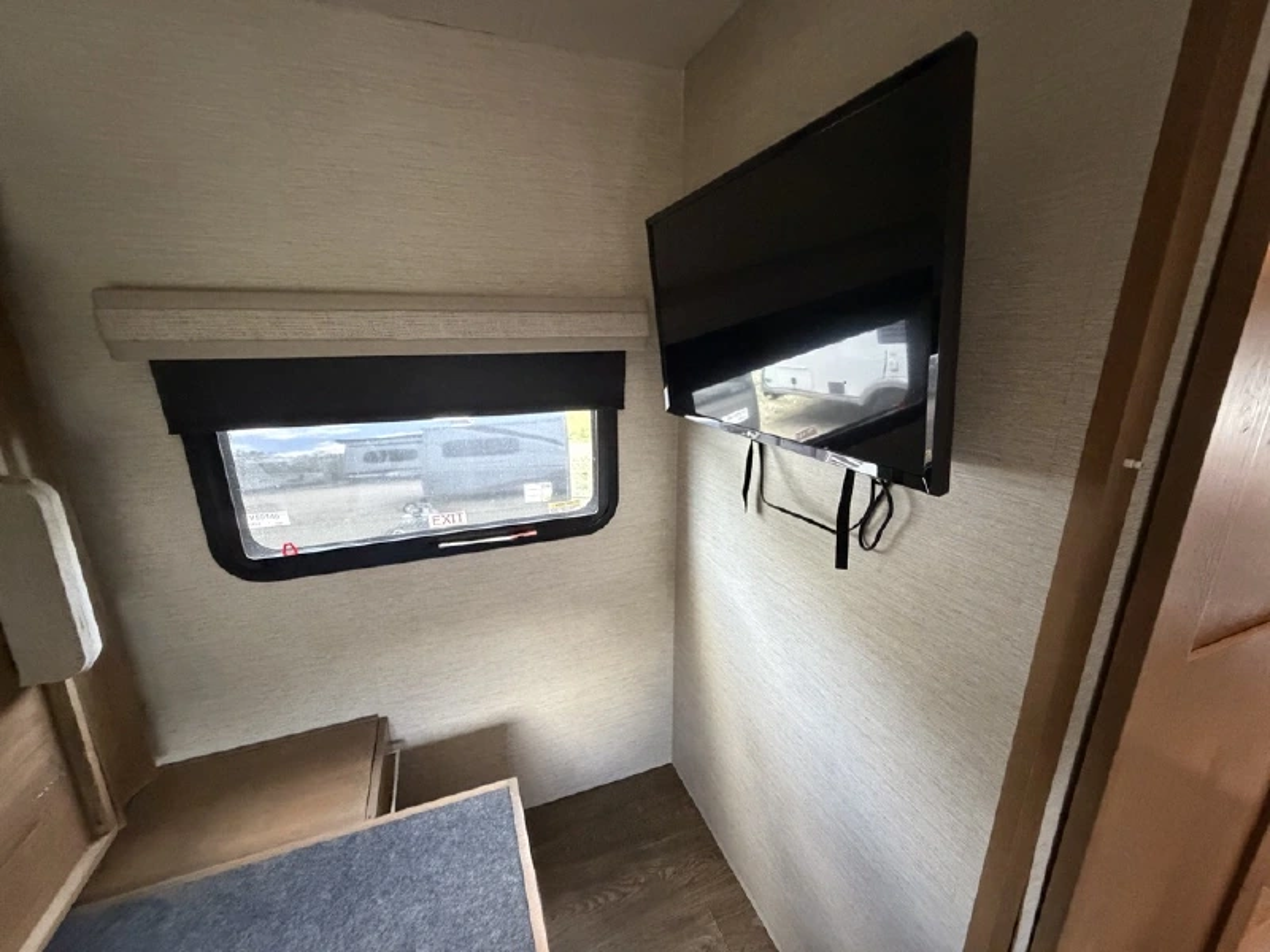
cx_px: 635
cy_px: 476
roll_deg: +0.8
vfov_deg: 85.7
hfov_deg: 102.1
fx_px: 514
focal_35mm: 14
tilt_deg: -13.4
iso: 1000
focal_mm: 2.22
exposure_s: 1/60
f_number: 2.2
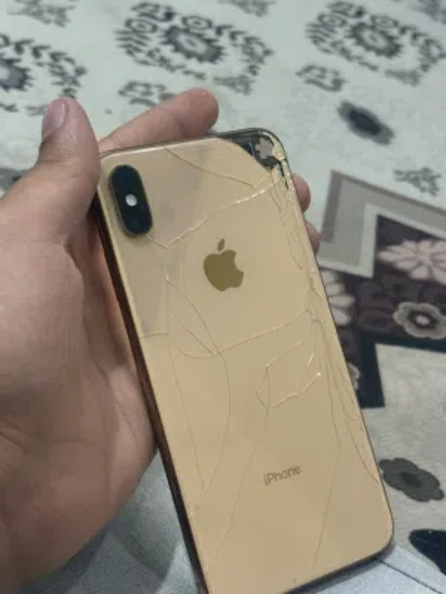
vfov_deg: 36.8
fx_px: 893
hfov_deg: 28.0
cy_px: 297
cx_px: 223
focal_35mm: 52
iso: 125
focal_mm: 5.96
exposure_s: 1/33
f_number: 1.6
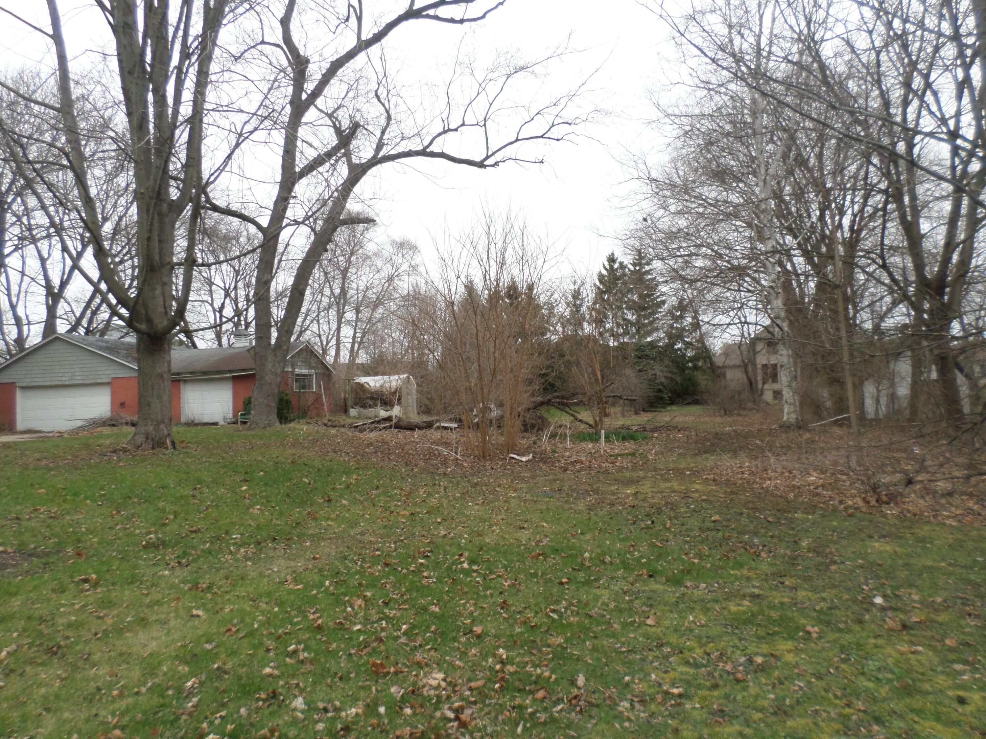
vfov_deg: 54.9
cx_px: 493
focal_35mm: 25
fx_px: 712
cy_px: 370
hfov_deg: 69.4
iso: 160
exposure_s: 1/750
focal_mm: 4.5
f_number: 2.5
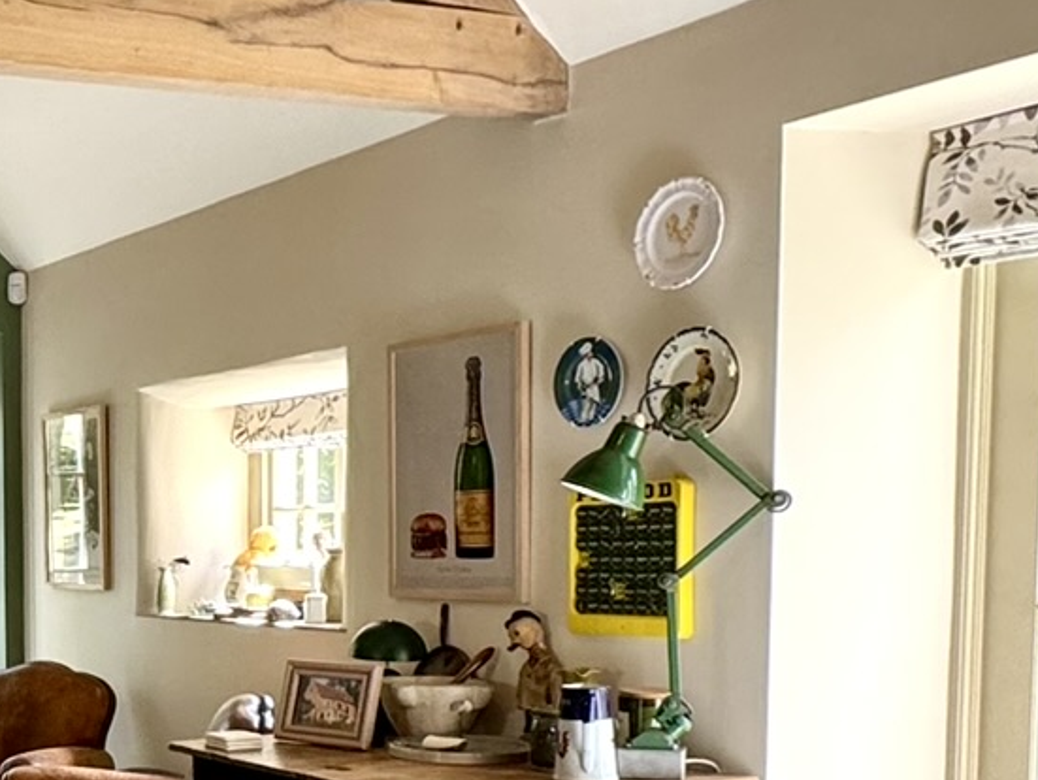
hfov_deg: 31.8
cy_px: 659
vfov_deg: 27.3
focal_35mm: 52
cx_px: -147
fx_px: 1560
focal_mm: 2.22
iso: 200
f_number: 2.2
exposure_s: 1/100
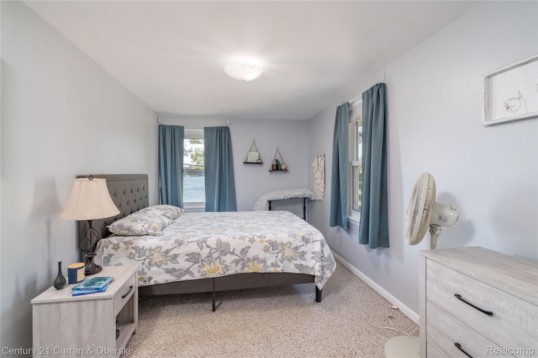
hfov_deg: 93.3
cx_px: 269
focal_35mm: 17
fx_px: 254
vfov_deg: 70.4
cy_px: 179
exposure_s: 1/125
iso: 640
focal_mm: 11
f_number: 6.4
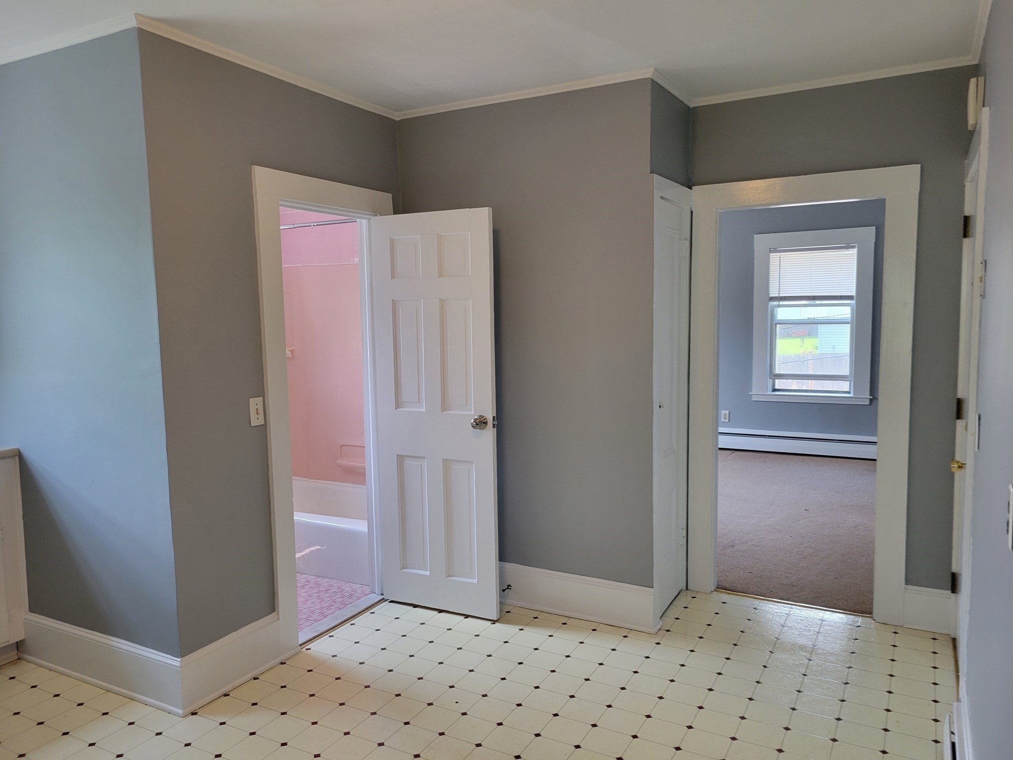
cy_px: 380
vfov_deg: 53.1
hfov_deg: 67.3
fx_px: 761
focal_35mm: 26
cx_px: 506
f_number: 1.8
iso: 160
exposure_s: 1/120
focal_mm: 5.4
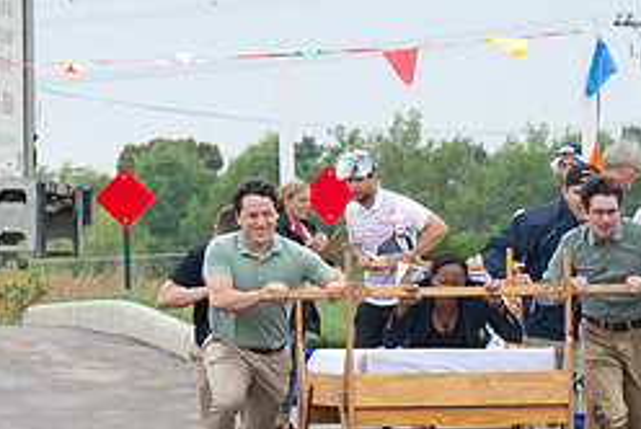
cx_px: 451
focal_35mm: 774
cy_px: 372
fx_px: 13798
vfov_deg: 1.8
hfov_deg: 2.7
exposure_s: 1/250
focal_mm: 200
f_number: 9
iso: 640
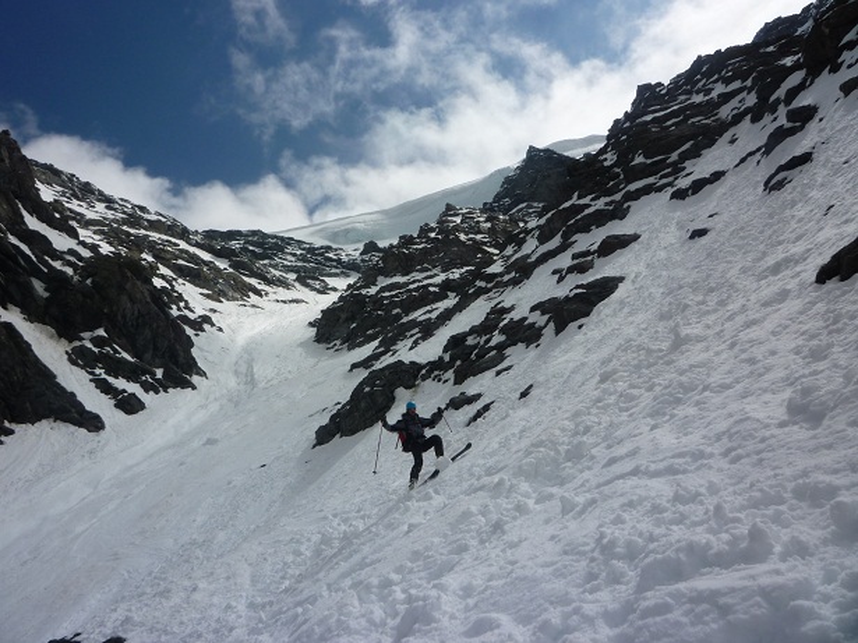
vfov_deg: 48.2
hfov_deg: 61.7
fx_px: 719
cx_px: 429
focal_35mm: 29
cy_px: 322
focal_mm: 5.2
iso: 80
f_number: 8
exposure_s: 1/800
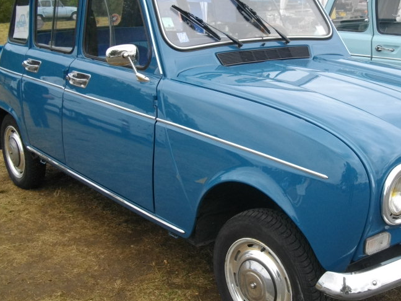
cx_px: 249
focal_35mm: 49
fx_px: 568
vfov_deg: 29.7
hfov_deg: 38.7
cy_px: 136
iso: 100
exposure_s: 1/80
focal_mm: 5.7
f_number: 8.8
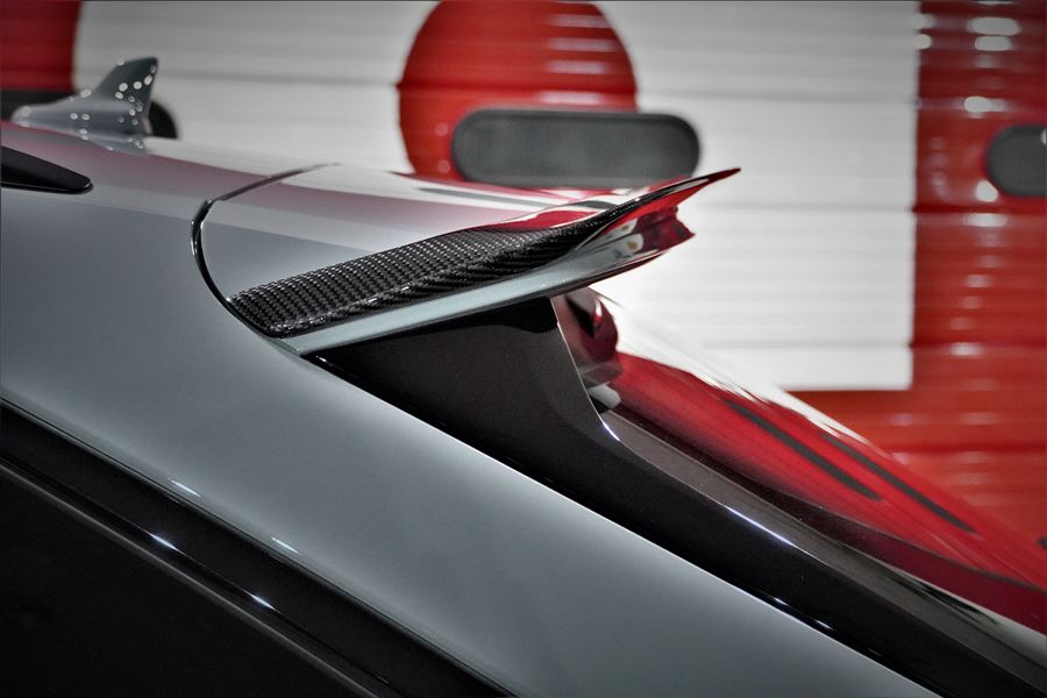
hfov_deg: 26.5
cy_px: 349
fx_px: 2225
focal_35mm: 76
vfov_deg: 17.8
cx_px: 524
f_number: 5
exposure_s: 1/80
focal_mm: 51
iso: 4000
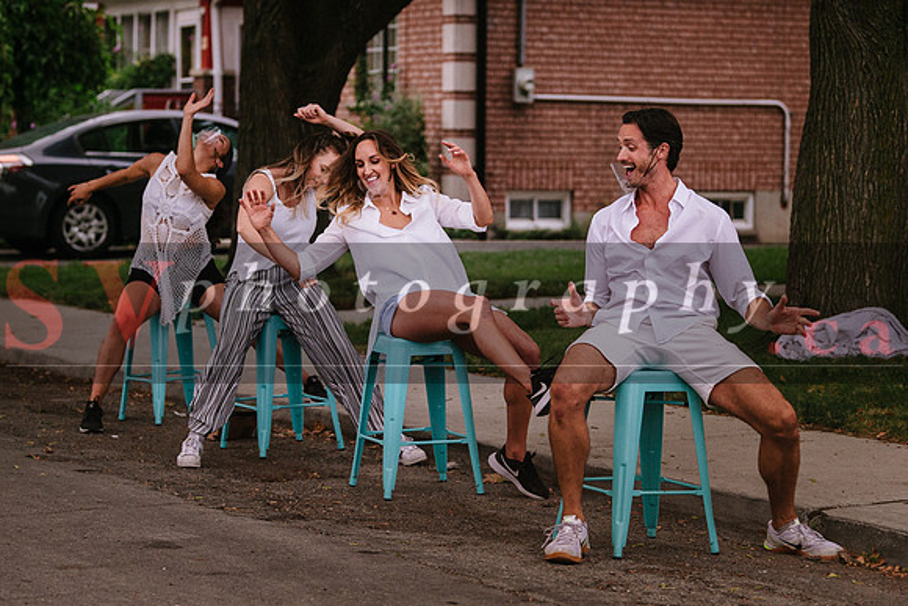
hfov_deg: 20.7
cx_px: 434
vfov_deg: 13.9
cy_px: 257
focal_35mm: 99
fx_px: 2490
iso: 1000
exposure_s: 1/500
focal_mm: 82
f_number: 2.8
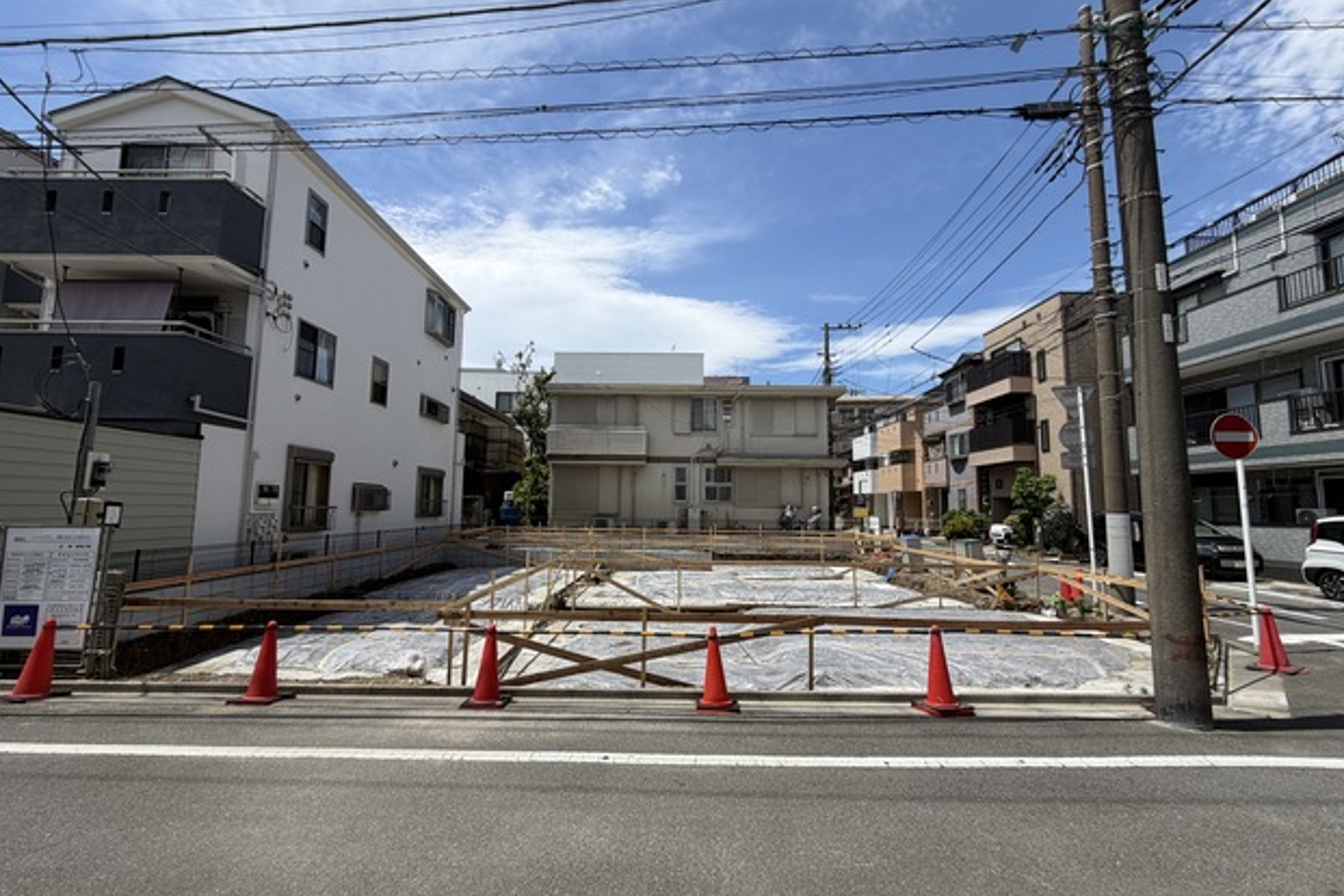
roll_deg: -0.4
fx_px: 560
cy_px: 454
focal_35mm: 15
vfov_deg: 77.3
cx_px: 669
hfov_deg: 100.4
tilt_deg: +7.5
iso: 20
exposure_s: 1/942
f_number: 2.2
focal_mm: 2.22
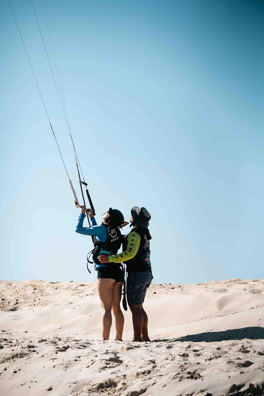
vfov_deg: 16.0
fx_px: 1408
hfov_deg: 10.7
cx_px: 132
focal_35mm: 128
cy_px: 198
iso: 500
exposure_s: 1/8000
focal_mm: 128
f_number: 3.2
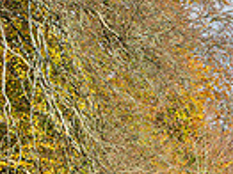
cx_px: 260
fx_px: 2004
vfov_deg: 5.0
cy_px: 190
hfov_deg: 6.6
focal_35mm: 298
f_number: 6.3
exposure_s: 1/1250
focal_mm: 70
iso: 360
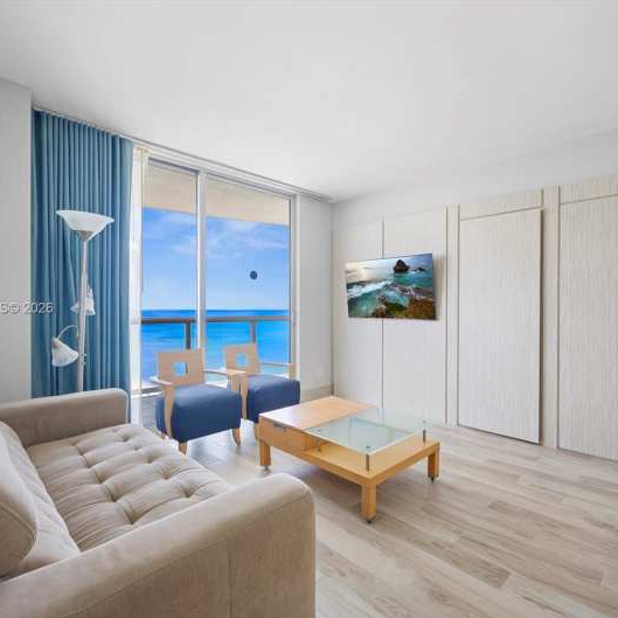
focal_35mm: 18
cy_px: 309
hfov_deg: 80.5
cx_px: 339
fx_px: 364
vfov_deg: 80.7
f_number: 9
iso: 100
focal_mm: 14
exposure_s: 1/2
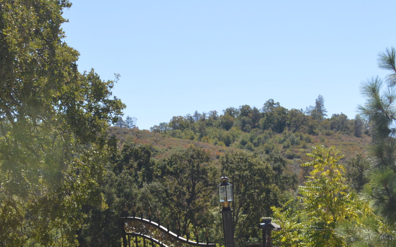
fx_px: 960
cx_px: 1
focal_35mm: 89
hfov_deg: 22.4
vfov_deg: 14.3
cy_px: 286
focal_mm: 24
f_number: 6.3
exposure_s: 1/200
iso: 100
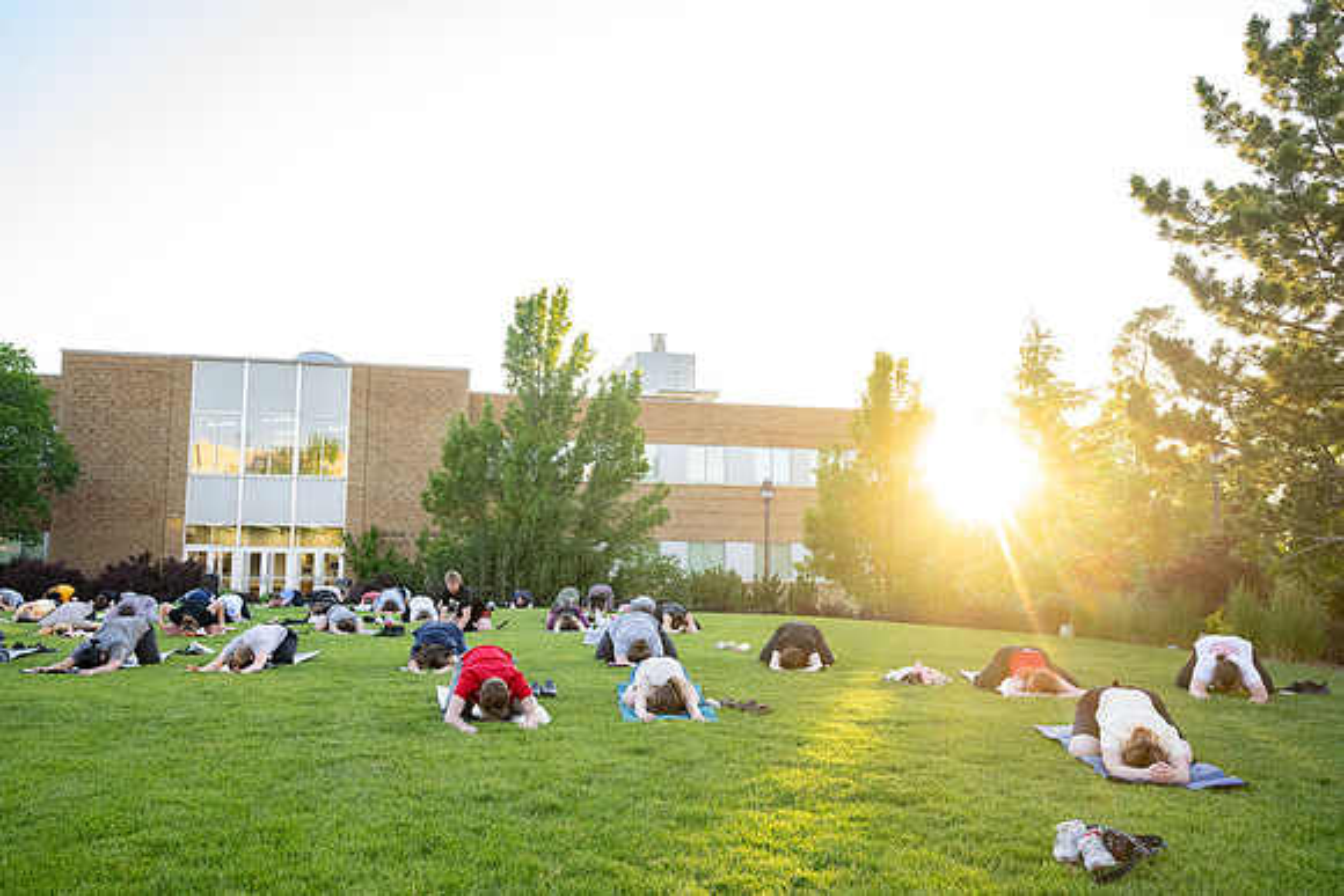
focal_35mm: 30
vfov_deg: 43.6
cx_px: 672
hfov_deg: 61.9
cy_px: 448
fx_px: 1120
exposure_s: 1/400
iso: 1600
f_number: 5.6
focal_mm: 30
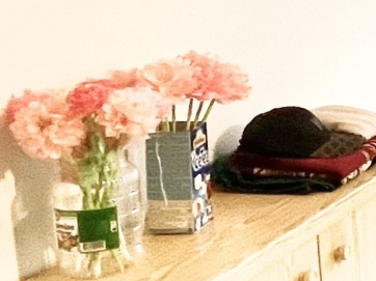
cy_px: 19
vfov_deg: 15.8
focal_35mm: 92
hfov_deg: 14.4
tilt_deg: -9.5
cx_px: 897
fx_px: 999
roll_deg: -0.3
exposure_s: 1/50
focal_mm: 1.57
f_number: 1.8
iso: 160
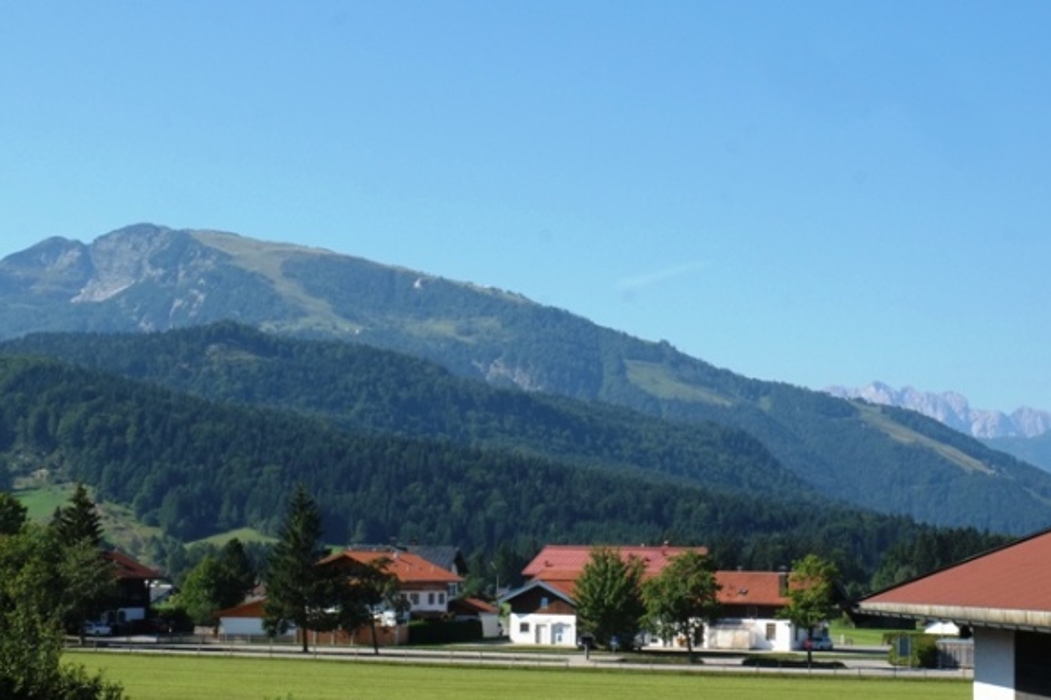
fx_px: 1809
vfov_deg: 21.9
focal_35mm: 62
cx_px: 407
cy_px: 370
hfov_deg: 32.3
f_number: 20
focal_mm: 31.5
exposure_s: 1/125
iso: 400
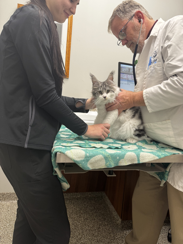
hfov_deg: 56.8
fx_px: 169
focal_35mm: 24
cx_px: 92
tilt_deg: -6.6
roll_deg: -4.4
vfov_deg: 71.6
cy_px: 122
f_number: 1.78
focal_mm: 6.76
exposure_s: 1/60
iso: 125
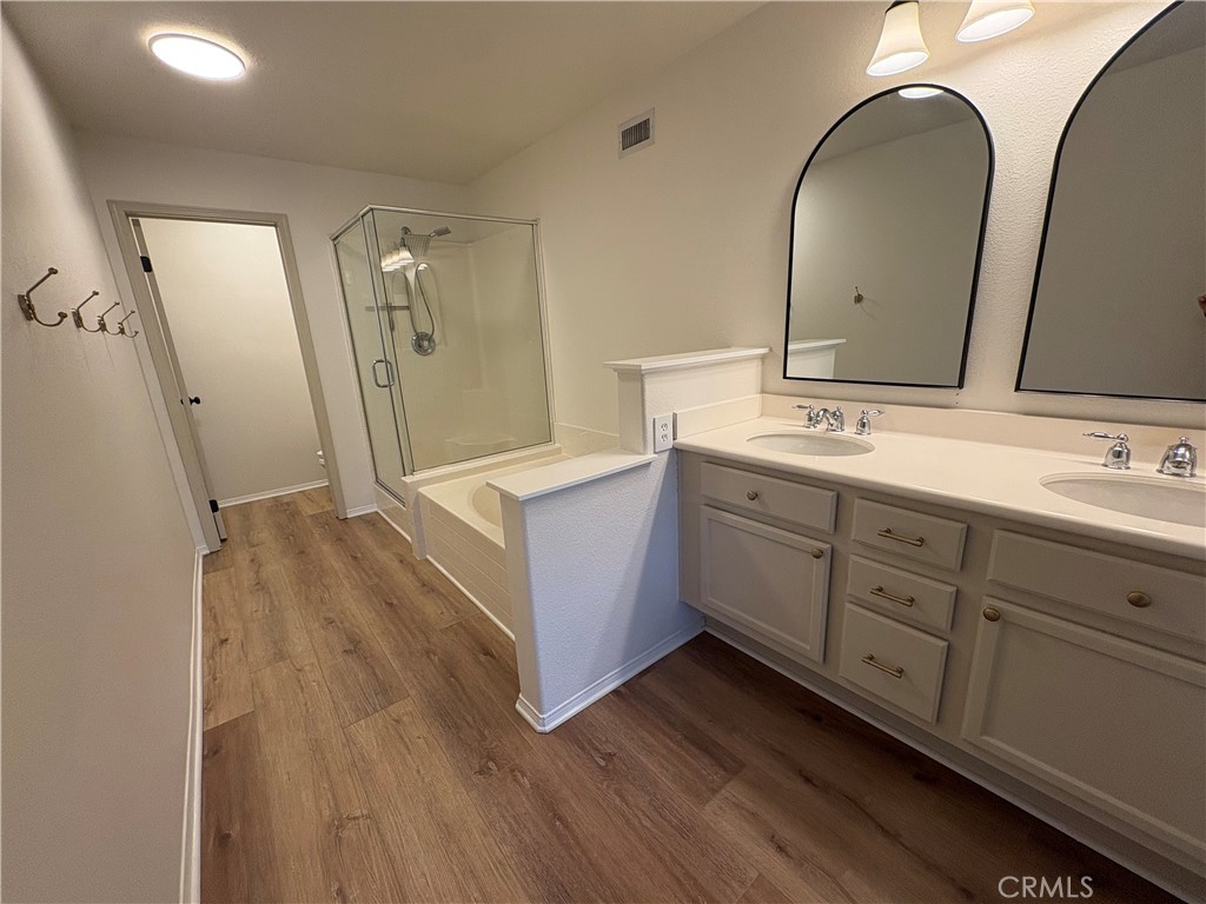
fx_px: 488
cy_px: 452
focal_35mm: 14
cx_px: 603
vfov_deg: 85.7
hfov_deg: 102.1
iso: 160
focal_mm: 2.22
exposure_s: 1/120
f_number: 2.2
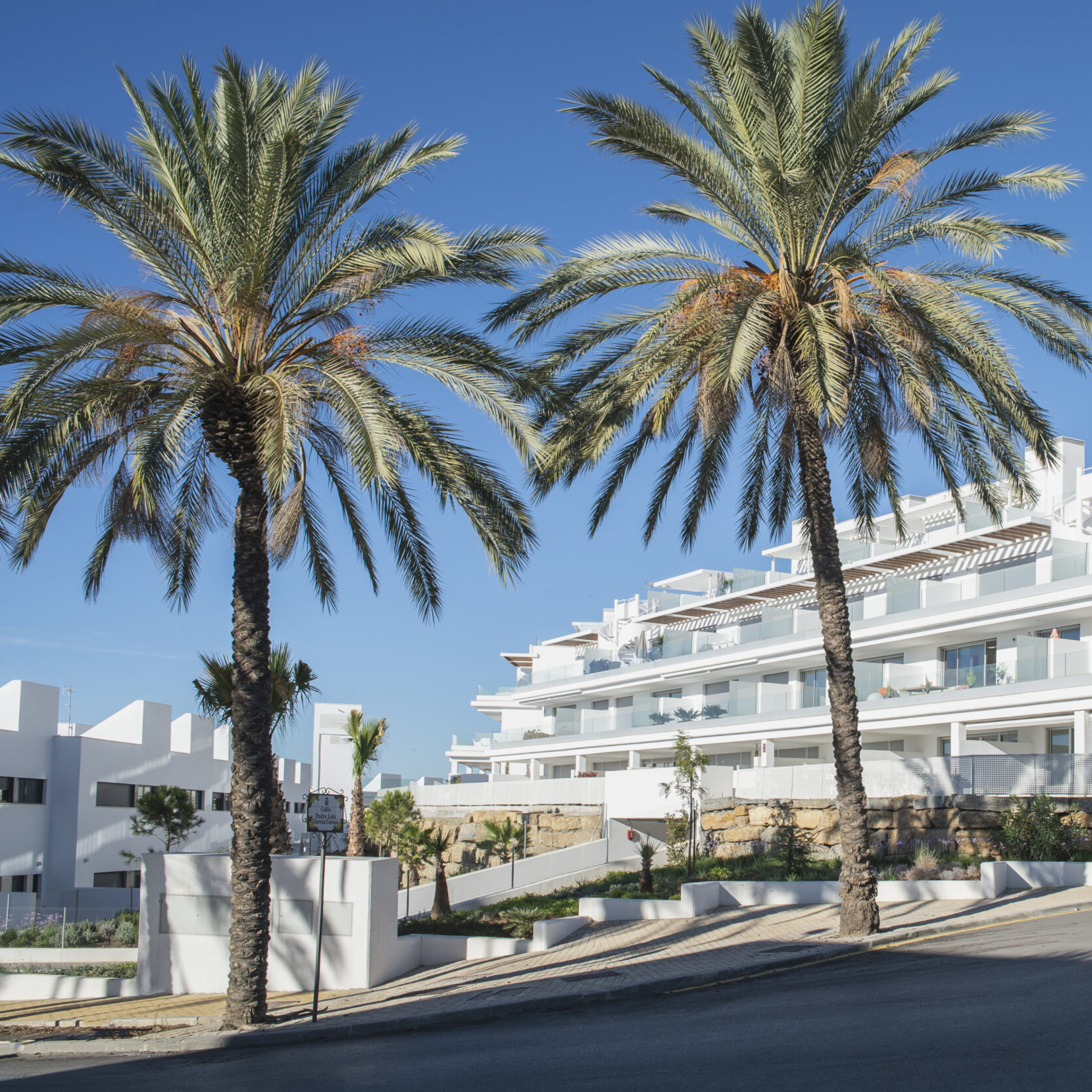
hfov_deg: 42.7
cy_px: 555
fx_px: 1356
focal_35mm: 38
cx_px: 803
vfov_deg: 43.9
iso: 100
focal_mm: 29
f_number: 11
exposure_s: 1/125
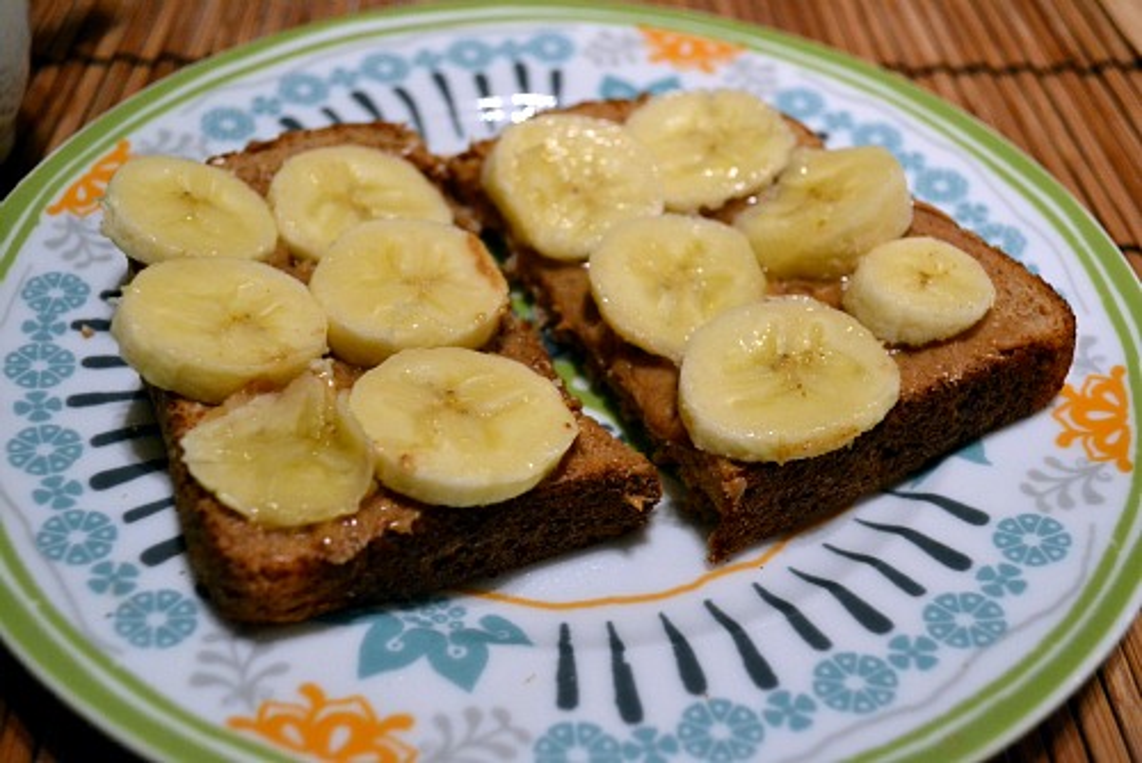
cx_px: 571
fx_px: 1238
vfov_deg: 34.3
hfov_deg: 49.5
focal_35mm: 39
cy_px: 382
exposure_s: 1/60
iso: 2500
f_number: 4.2
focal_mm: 26
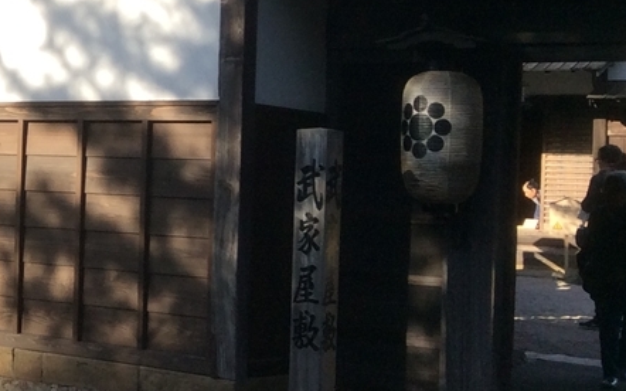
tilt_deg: +0.9
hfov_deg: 20.8
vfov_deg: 14.2
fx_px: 1569
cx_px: -154
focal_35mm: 92
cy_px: 118
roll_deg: -3.7
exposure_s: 1/673
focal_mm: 3.3
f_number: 2.4
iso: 32
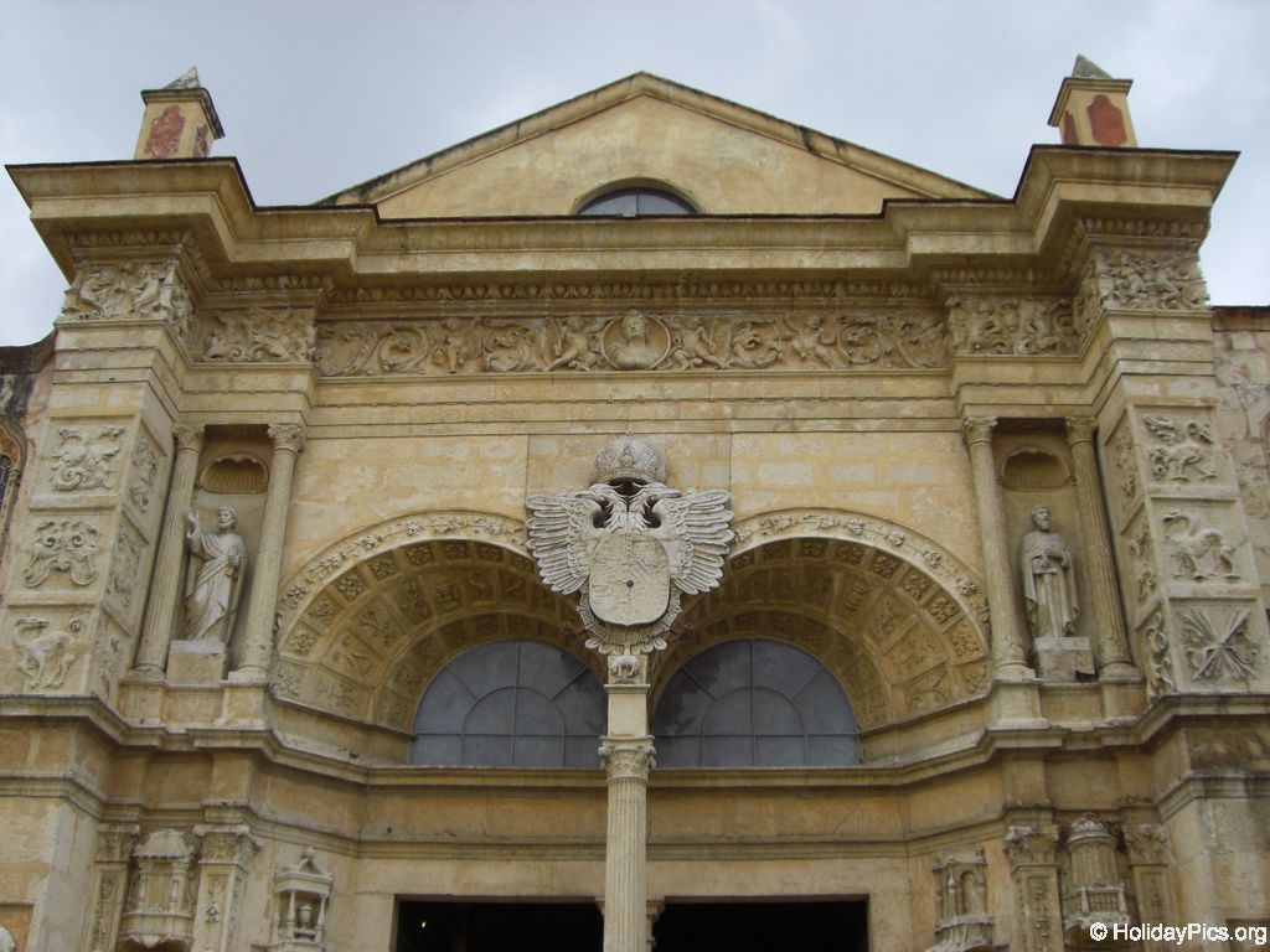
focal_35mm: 38
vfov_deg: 37.7
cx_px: 635
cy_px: 476
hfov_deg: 49.0
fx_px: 1394
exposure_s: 1/500
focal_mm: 6.2
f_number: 2.7
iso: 64
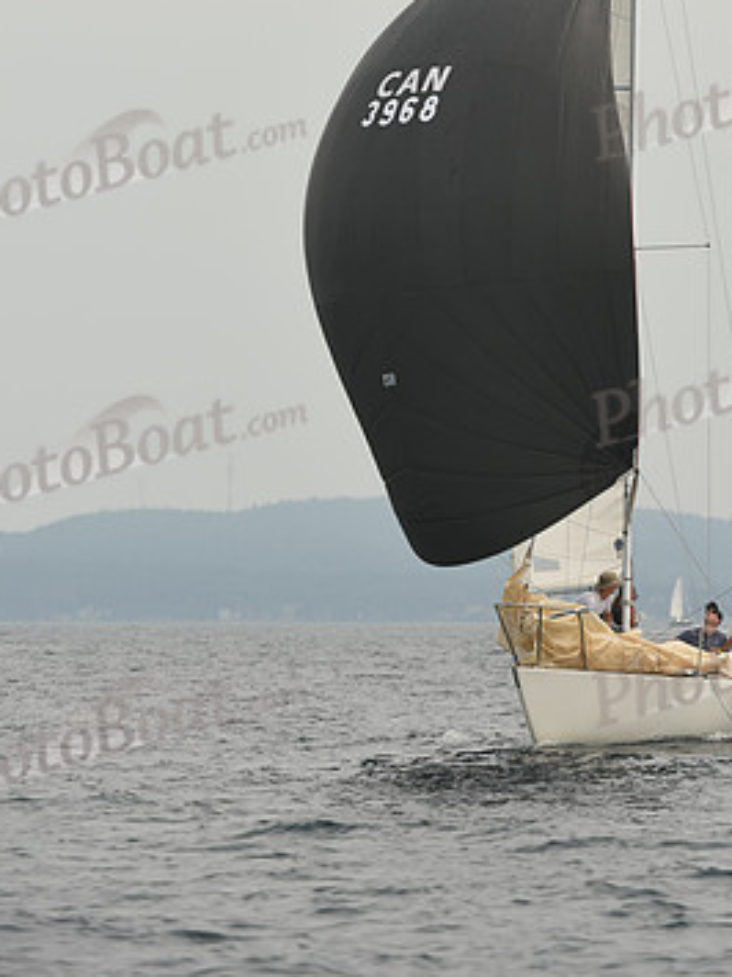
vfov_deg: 4.5
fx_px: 12413
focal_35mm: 440
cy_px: 272
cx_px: 450
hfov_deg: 3.4
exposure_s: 1/1000
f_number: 6.3
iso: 250
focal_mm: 280
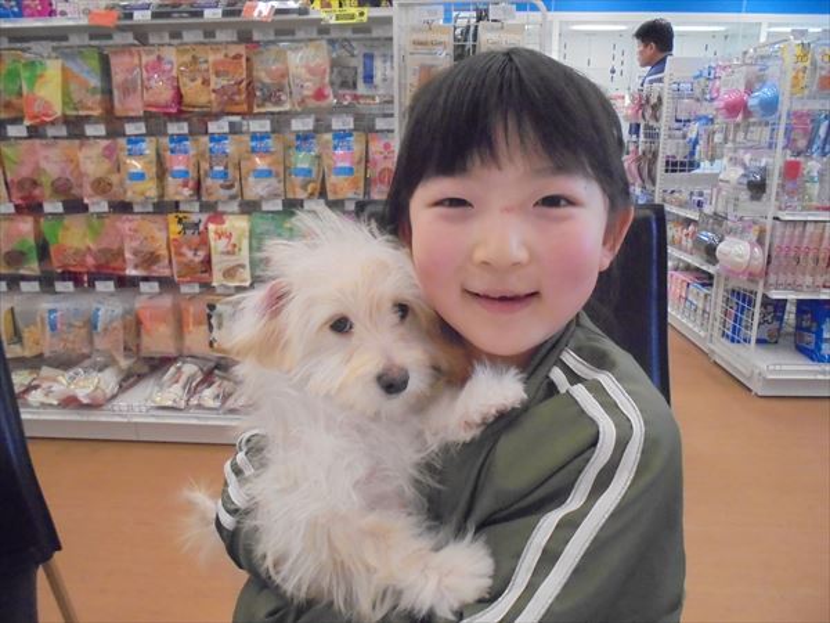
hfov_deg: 67.3
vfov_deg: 53.1
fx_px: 623
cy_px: 312
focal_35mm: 26
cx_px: 415
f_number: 3.5
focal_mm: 4.6
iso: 800
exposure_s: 1/100
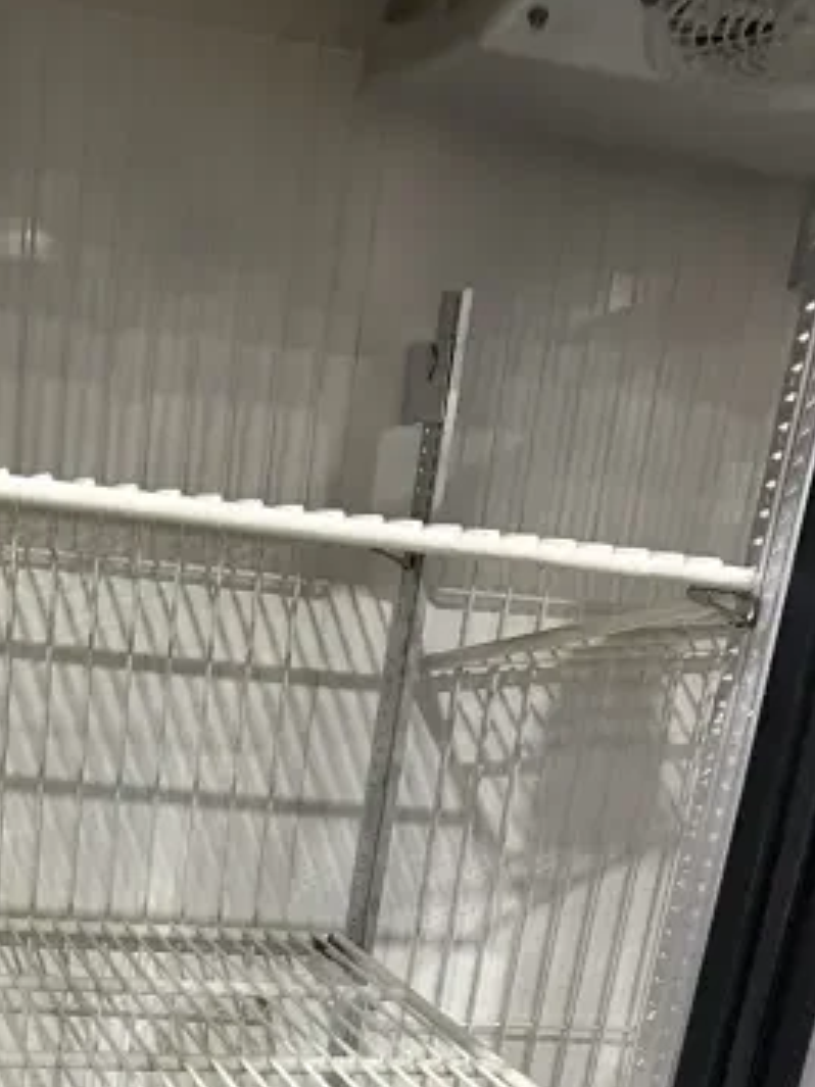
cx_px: 135
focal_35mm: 55
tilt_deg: -22.8
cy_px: 1205
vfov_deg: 31.0
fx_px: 1728
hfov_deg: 26.0
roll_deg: -11.7
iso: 320
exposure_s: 1/60
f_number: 1.78
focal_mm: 6.86
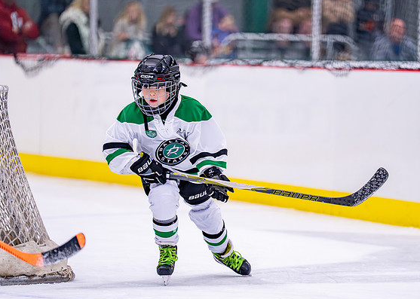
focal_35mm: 241
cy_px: 139
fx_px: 2873
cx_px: 237
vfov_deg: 6.0
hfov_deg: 8.4
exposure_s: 1/1250
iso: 2500
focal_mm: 194
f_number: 2.8
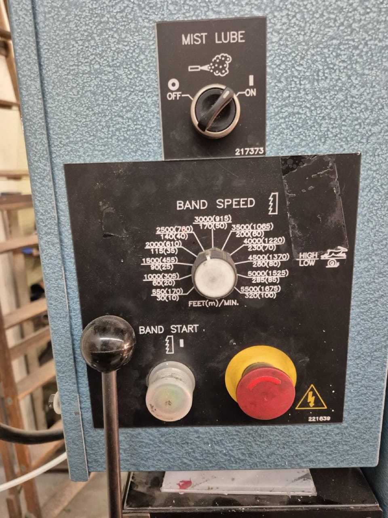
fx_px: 344
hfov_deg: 58.9
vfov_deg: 73.9
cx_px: 194
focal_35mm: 23
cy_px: 259
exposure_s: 1/60
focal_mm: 5.4
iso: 1000
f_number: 1.8
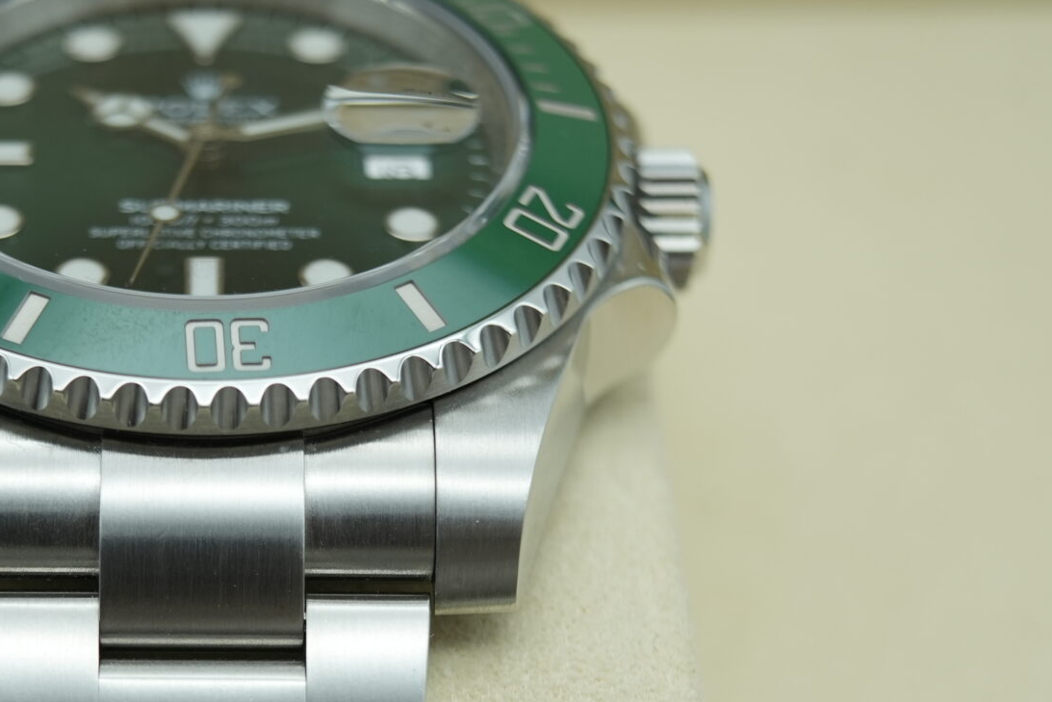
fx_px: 2396
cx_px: 227
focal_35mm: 82
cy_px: 635
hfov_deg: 24.4
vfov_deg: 16.4
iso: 400
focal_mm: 35
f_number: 5
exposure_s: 1/250
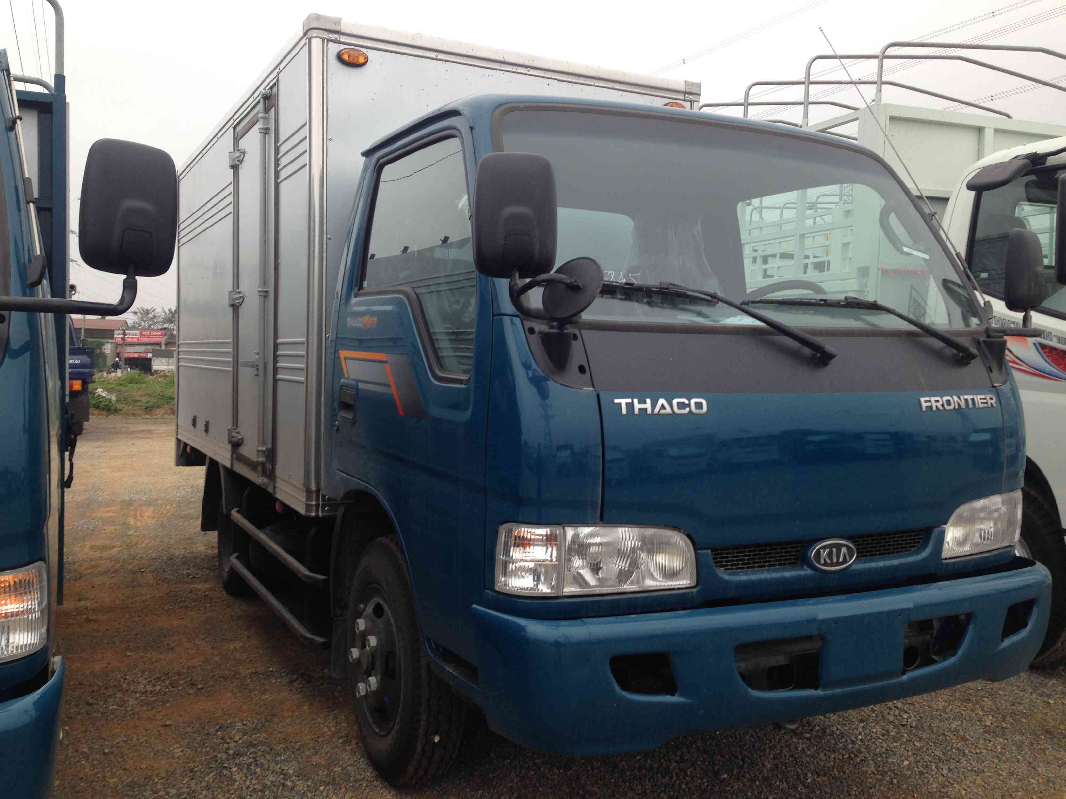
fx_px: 1016
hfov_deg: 55.4
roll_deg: -0.8
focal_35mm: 33
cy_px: 400
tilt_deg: -2.0
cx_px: 533
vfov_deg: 42.9
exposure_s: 1/155
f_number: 2.4
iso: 50
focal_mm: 4.12
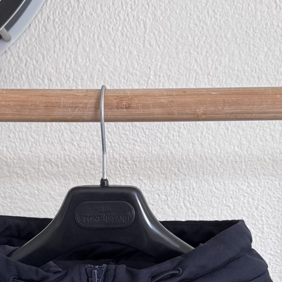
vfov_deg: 25.4
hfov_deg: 26.0
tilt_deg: -2.6
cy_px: 245
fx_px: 608
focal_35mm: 66
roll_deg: +0.0
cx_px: 113
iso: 640
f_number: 1.78
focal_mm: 6.76
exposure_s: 1/60
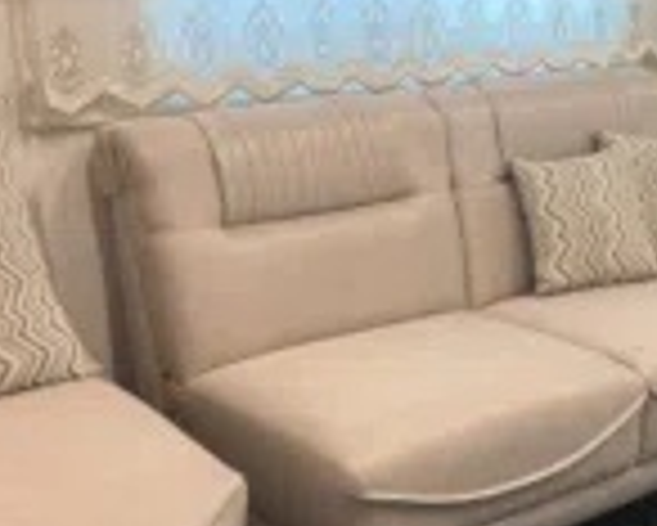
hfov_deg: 29.1
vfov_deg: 23.6
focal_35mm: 64
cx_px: 500
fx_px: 1245
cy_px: 409
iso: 100
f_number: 1.78
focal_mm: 6.76
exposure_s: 1/100
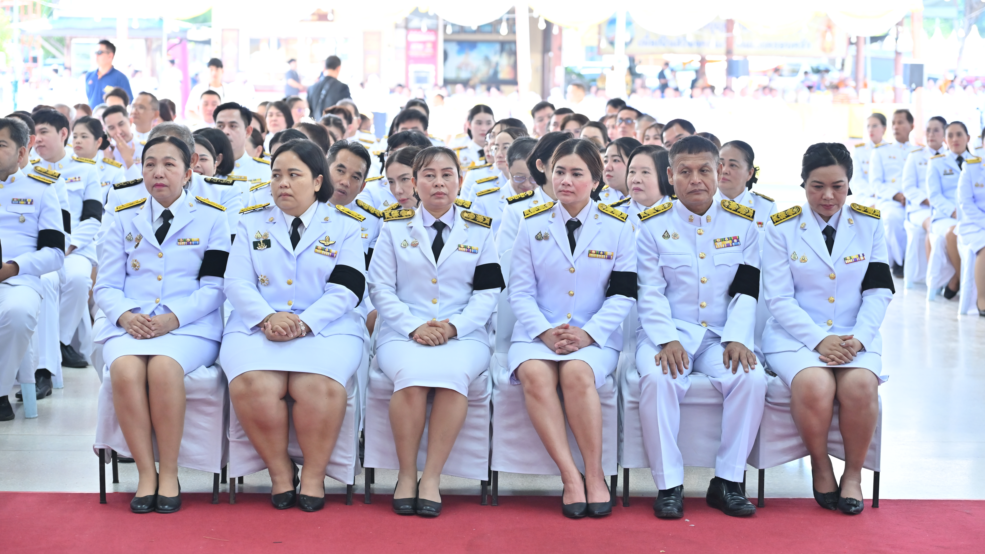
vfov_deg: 13.6
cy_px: 284
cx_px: 489
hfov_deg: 23.9
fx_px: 2324
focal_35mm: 89
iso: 1250
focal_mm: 84
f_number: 4
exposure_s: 1/200
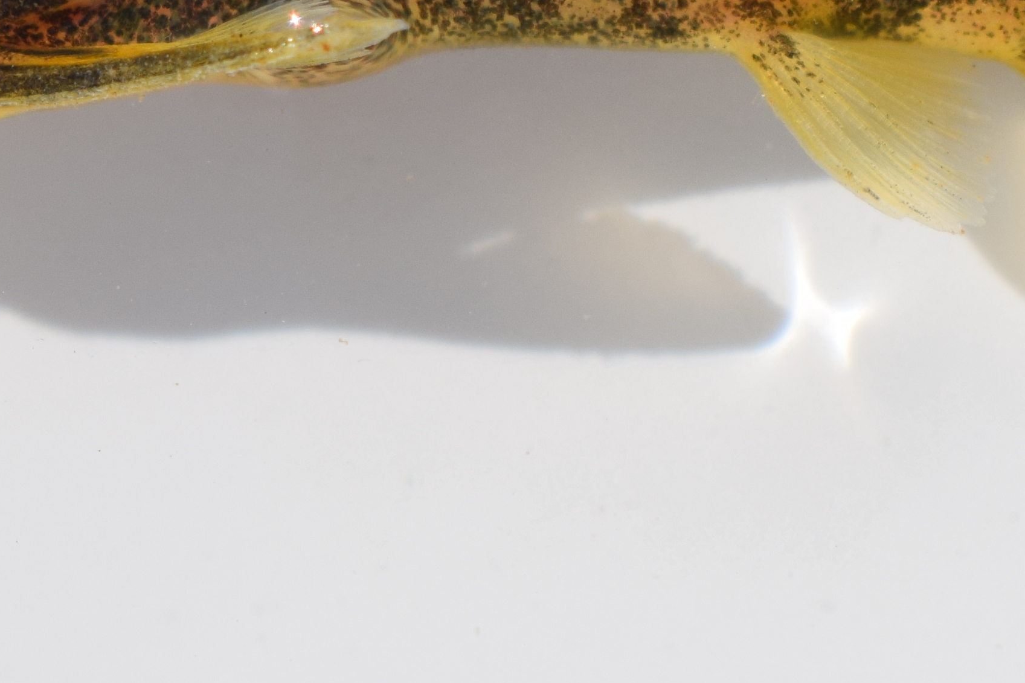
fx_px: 8306
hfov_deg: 7.1
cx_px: 750
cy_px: -87
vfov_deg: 4.7
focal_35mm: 292
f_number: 10
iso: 200
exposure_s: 1/400
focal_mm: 55
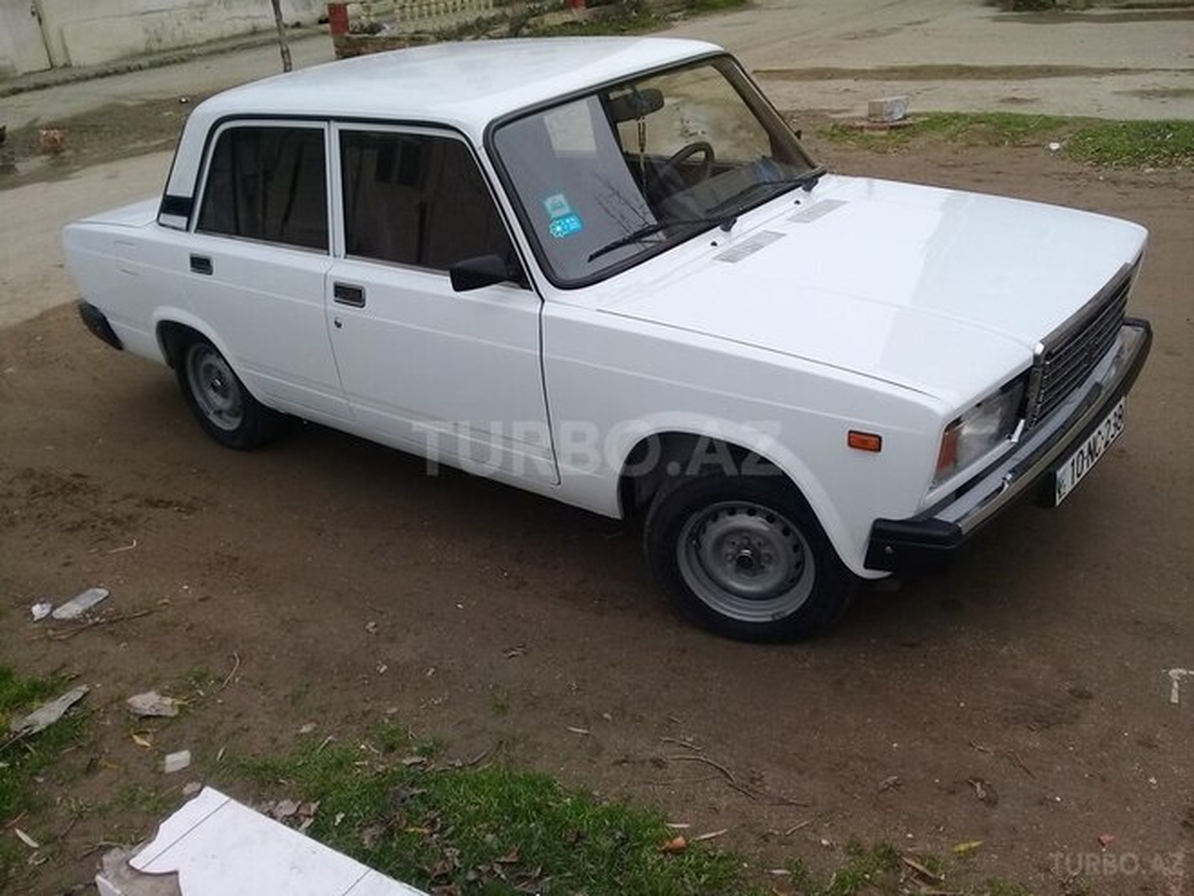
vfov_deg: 45.4
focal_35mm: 31
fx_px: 1069
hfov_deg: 58.4
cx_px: 597
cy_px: 448
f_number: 2.2
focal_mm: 3.3
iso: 50
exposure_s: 1/262
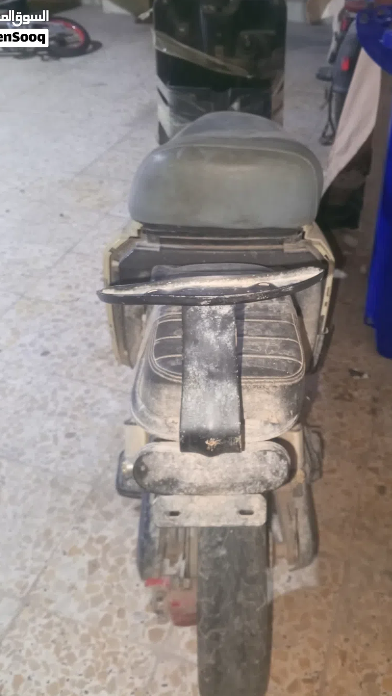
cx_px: 227
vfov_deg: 64.3
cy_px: 352
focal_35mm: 30
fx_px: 554
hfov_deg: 38.8
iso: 2142
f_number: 1.6
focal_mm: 4.09
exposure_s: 1/20
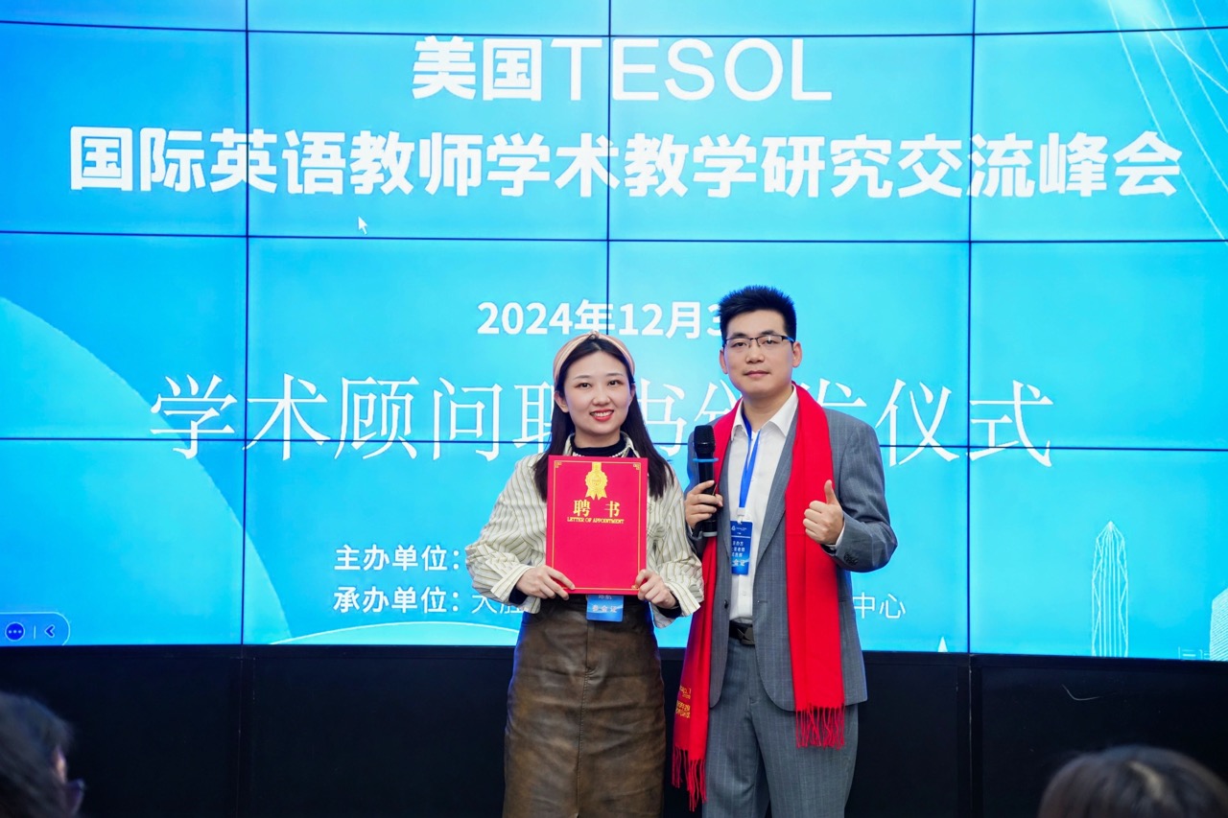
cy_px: 409
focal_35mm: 55
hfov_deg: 36.0
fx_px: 1889
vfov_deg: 24.4
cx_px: 614
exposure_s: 1/161
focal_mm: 55.4
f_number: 4
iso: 1000
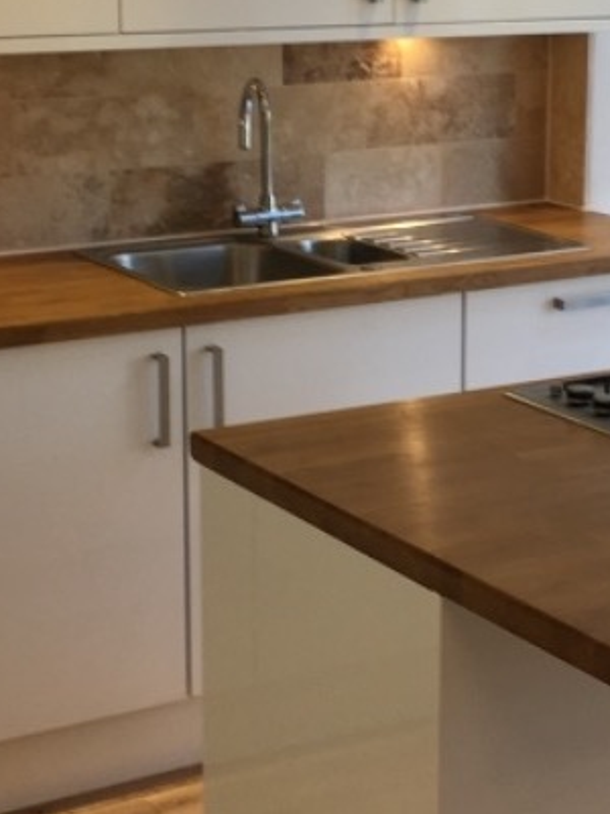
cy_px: 265
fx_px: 2044
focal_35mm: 87
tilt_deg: -12.4
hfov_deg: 16.9
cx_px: 435
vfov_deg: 22.4
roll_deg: -1.5
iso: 32
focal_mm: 4.15
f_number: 2.2
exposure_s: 1/50
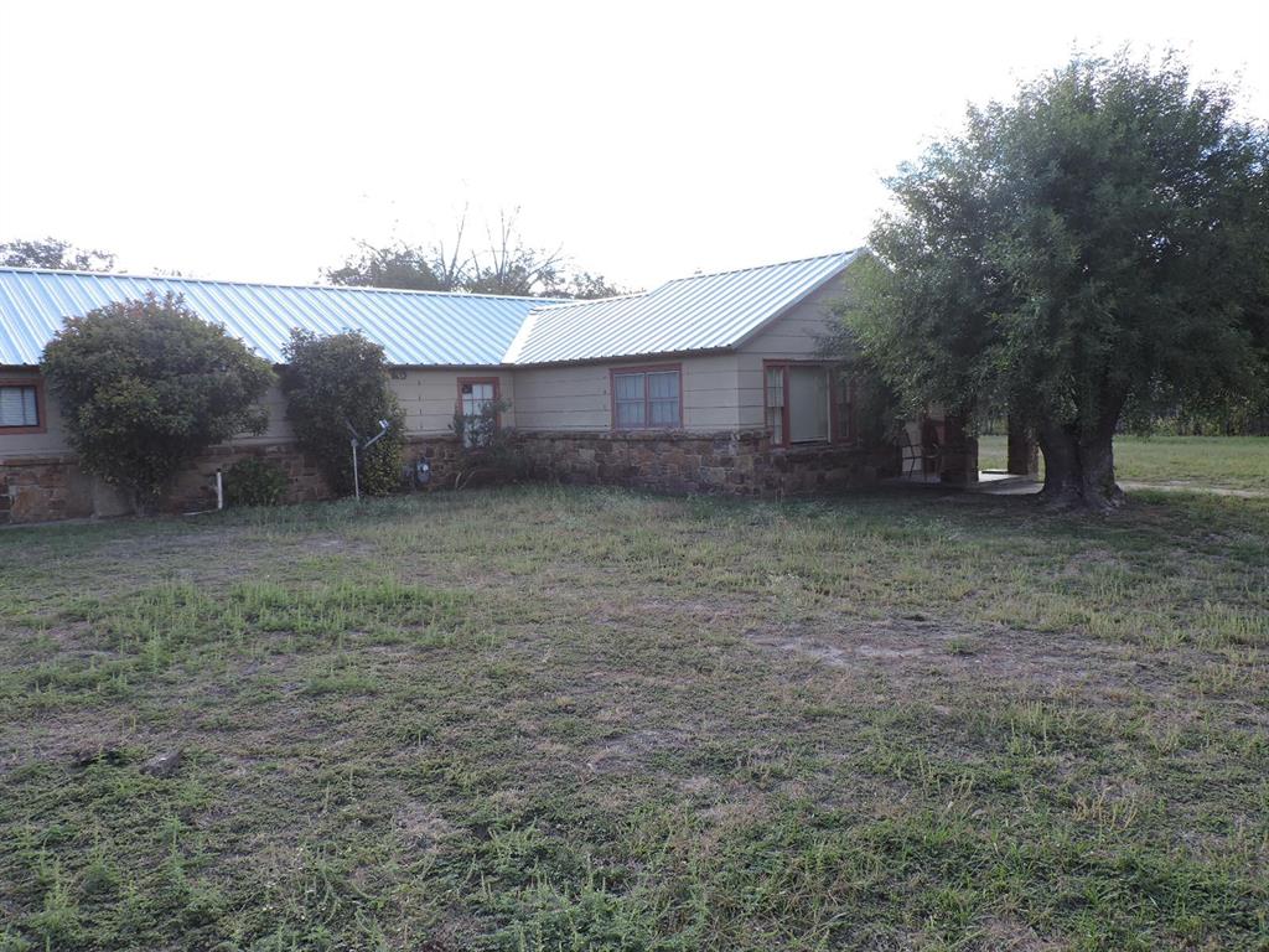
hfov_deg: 63.4
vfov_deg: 49.7
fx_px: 1026
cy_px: 476
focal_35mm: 28
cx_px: 634
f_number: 3.1
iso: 100
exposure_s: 1/320
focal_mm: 5
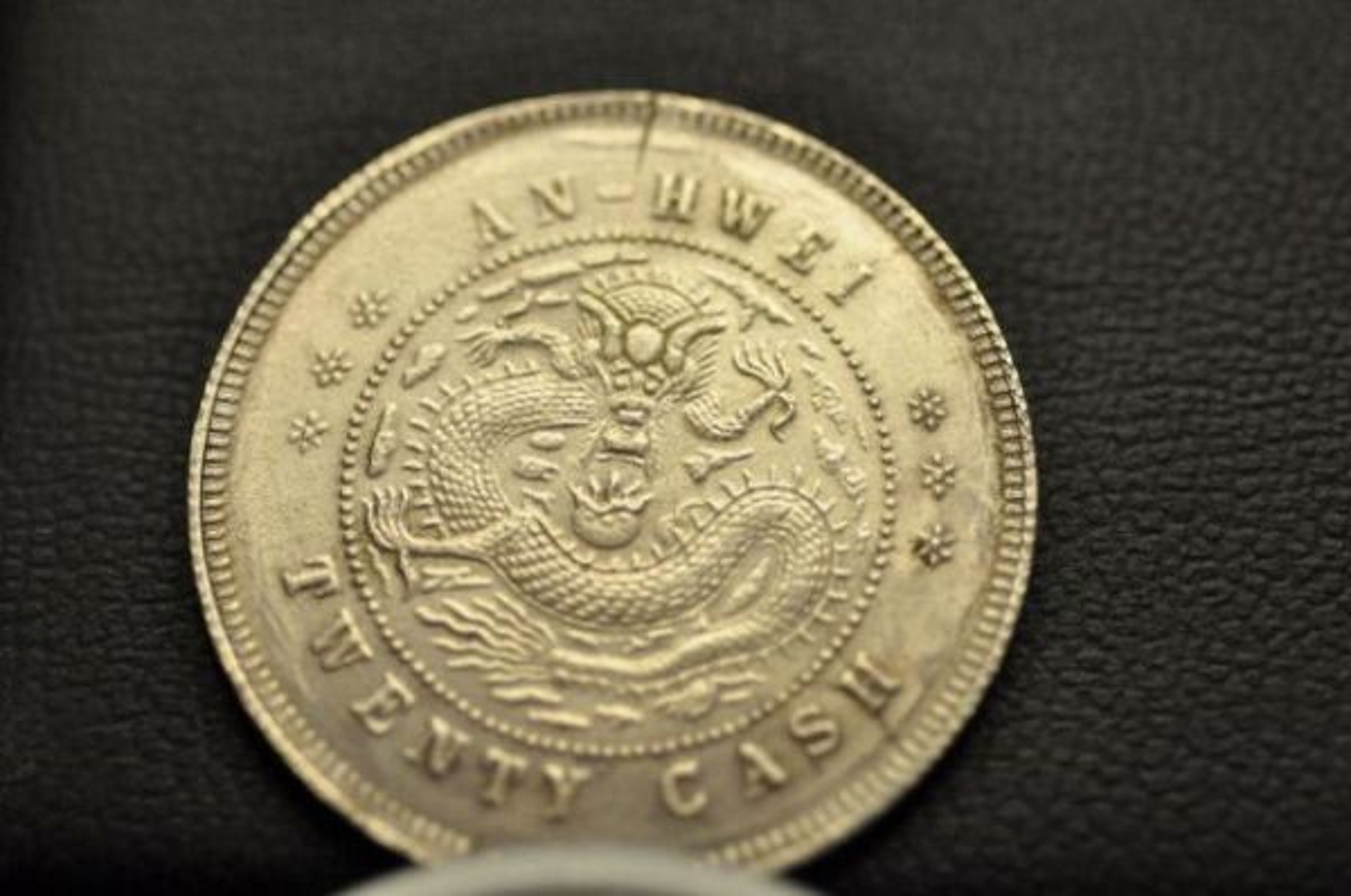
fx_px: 3372
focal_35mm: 90
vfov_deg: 15.1
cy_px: 448
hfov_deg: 22.7
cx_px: 676
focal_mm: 60
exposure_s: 1/125
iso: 1100
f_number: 3.5
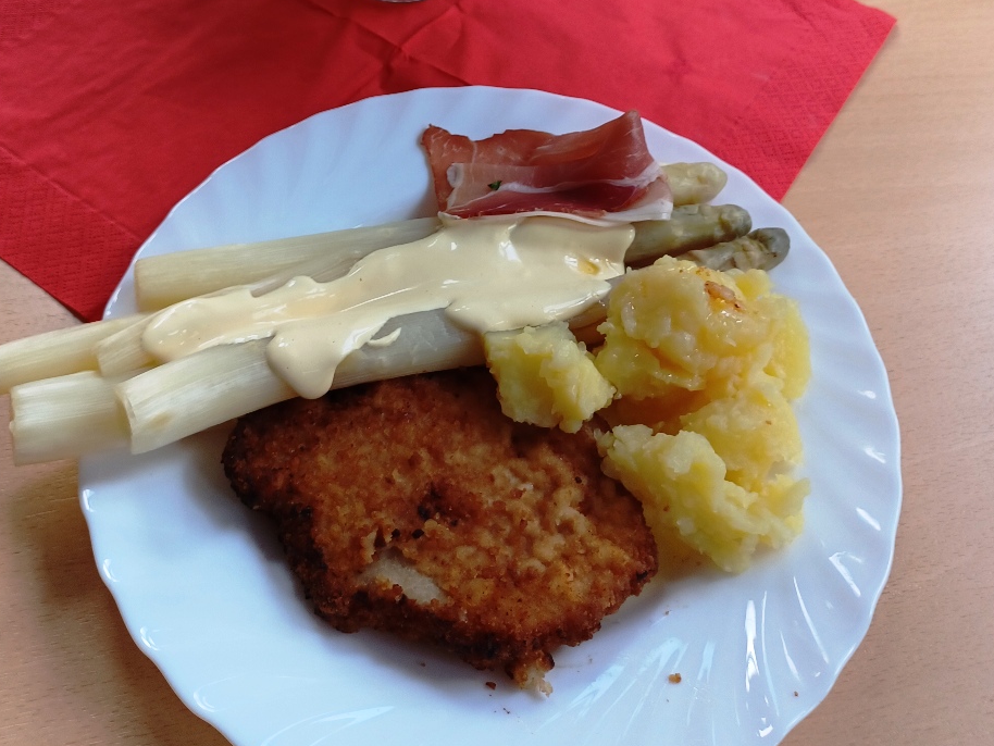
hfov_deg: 63.4
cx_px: 488
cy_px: 408
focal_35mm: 28
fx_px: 804
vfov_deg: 49.7
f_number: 1.8
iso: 80
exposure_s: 1/50
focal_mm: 4.6
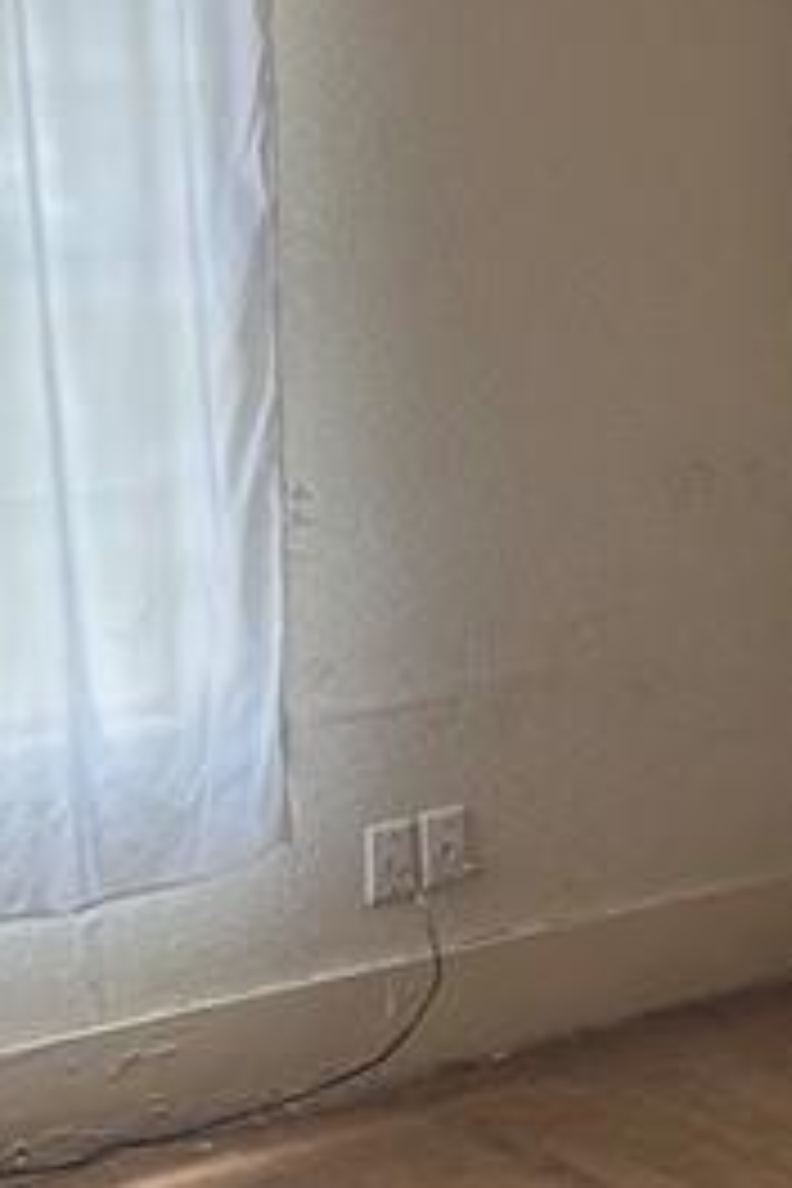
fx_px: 3201
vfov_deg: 21.0
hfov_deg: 13.0
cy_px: 405
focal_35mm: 97
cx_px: 1328
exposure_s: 1/135
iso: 64
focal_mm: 6.86
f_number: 1.78
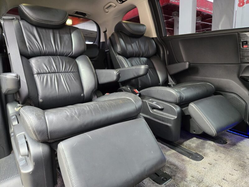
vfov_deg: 58.9
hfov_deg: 73.9
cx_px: 124
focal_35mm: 23
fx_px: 165
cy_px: 94
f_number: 1.8
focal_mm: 5.4
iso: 640
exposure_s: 1/60
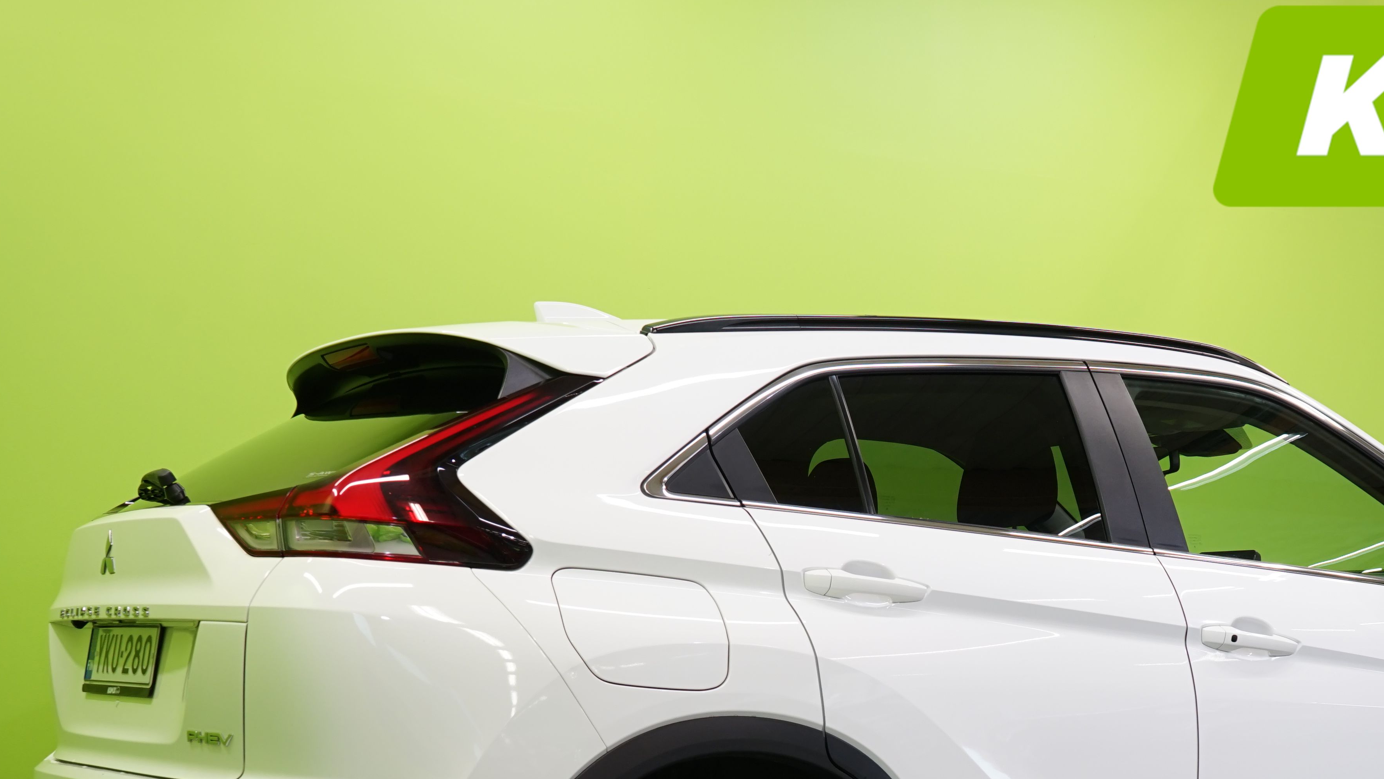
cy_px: 711
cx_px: 922
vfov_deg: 19.1
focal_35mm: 62
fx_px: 2275
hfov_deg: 33.5
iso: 400
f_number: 5.6
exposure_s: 1/25
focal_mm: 35
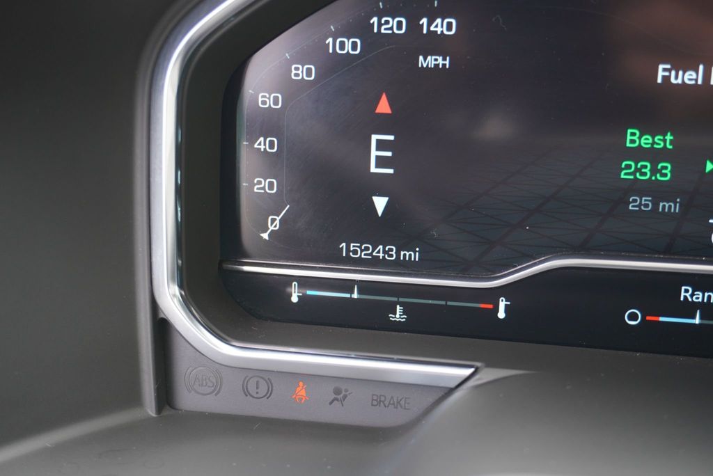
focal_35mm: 50
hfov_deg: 39.9
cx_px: 356
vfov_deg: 27.3
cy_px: 238
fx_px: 981
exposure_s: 1/60
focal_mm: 33
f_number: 5
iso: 500
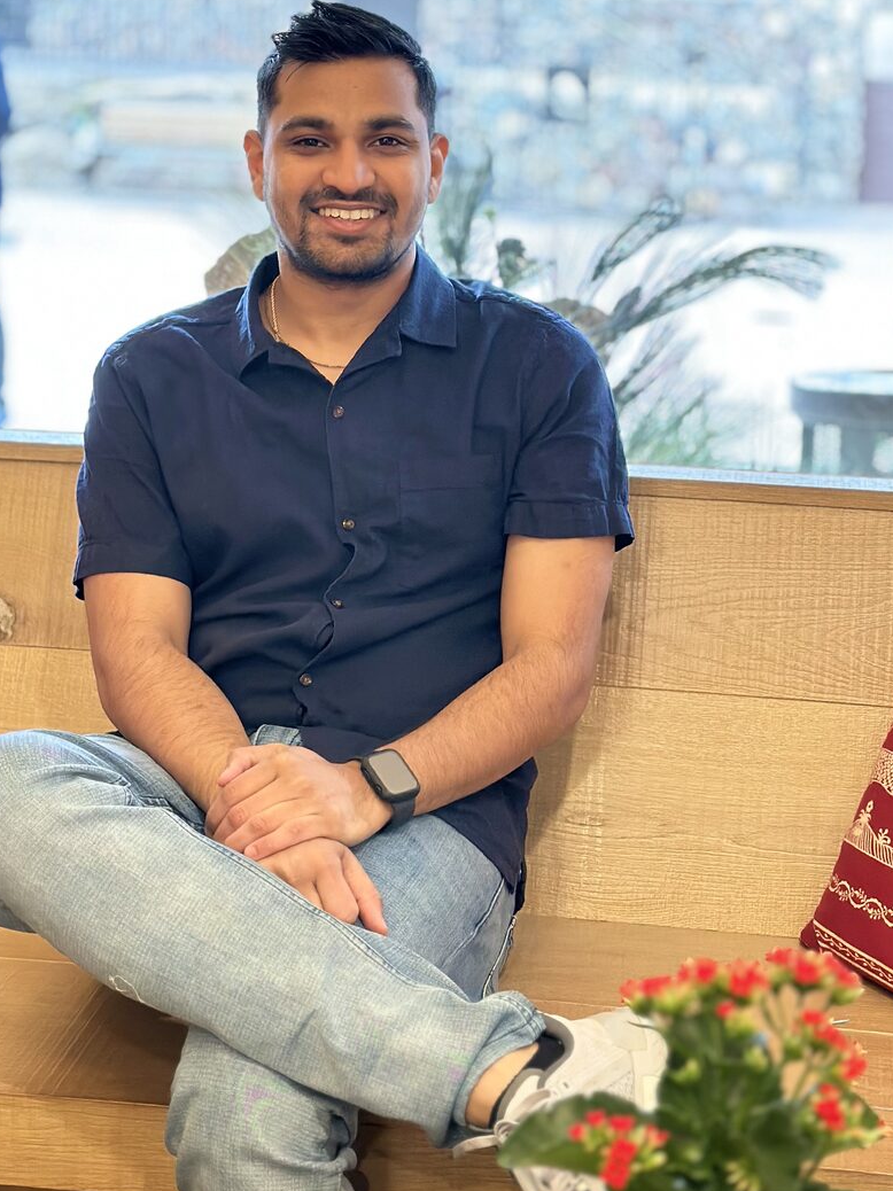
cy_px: 359
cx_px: 456
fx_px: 2546
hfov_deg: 19.9
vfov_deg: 26.1
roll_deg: -2.4
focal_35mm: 74
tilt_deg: -8.5
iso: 200
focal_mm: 6.86
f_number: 1.78
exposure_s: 1/60
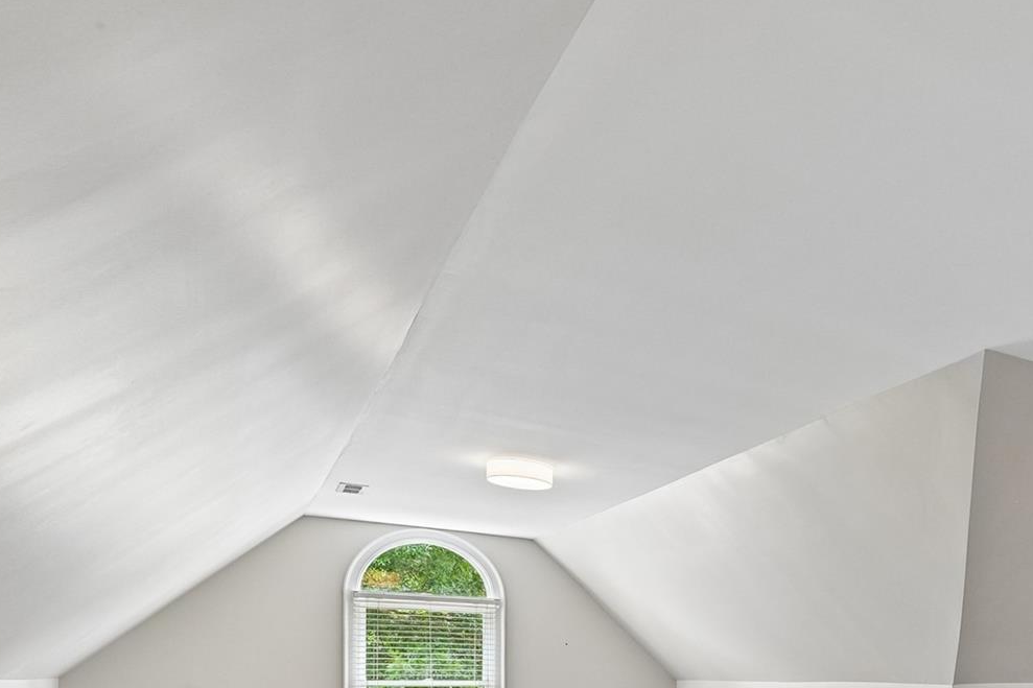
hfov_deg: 51.7
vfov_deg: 40.0
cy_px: 674
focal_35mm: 29
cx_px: 1020
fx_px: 832
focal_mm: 14
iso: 400
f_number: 8
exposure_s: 1/13
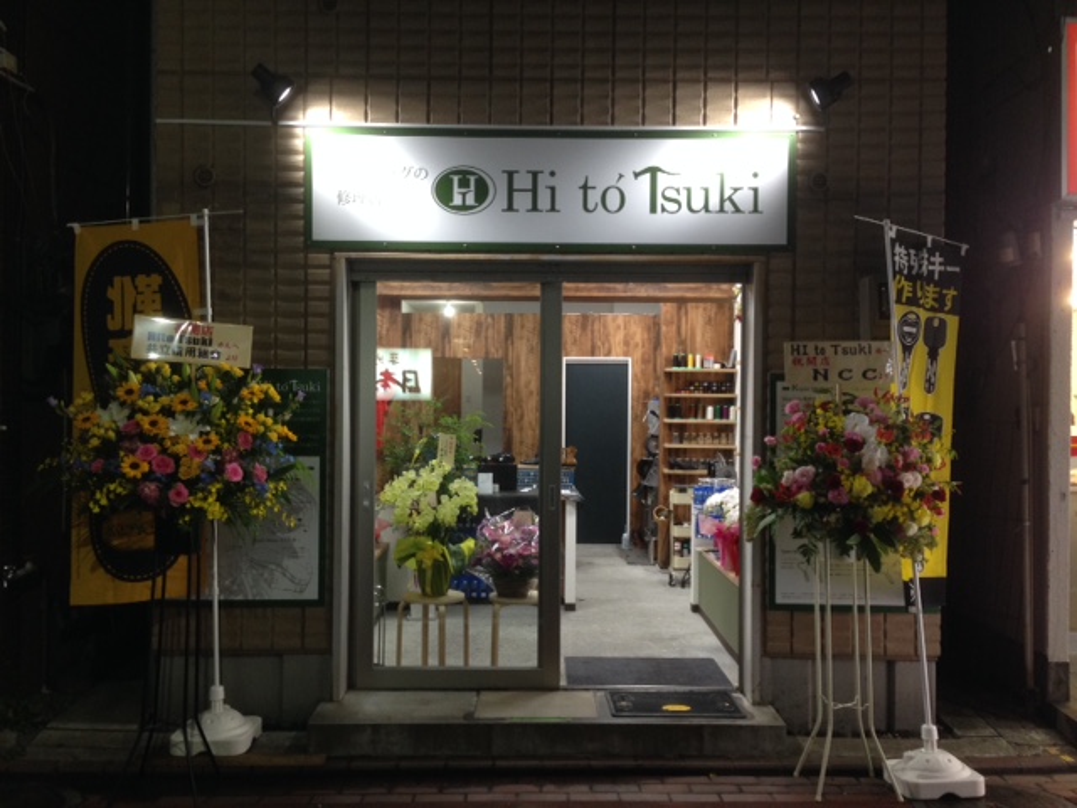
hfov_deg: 55.4
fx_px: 1027
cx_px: 538
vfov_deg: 42.9
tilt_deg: -1.4
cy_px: 404
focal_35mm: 33
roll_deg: +0.7
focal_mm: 4.12
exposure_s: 1/20
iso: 100
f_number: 2.4
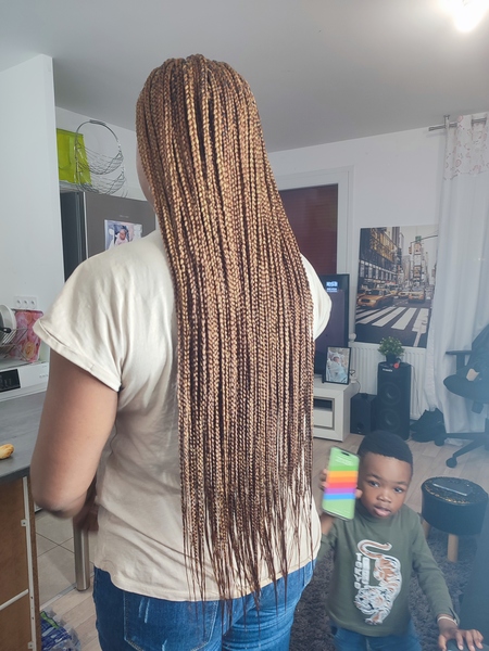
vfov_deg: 71.6
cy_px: 326
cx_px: 244
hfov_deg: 56.8
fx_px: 452
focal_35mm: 24
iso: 161
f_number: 1.89
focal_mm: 5.89
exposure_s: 1/33
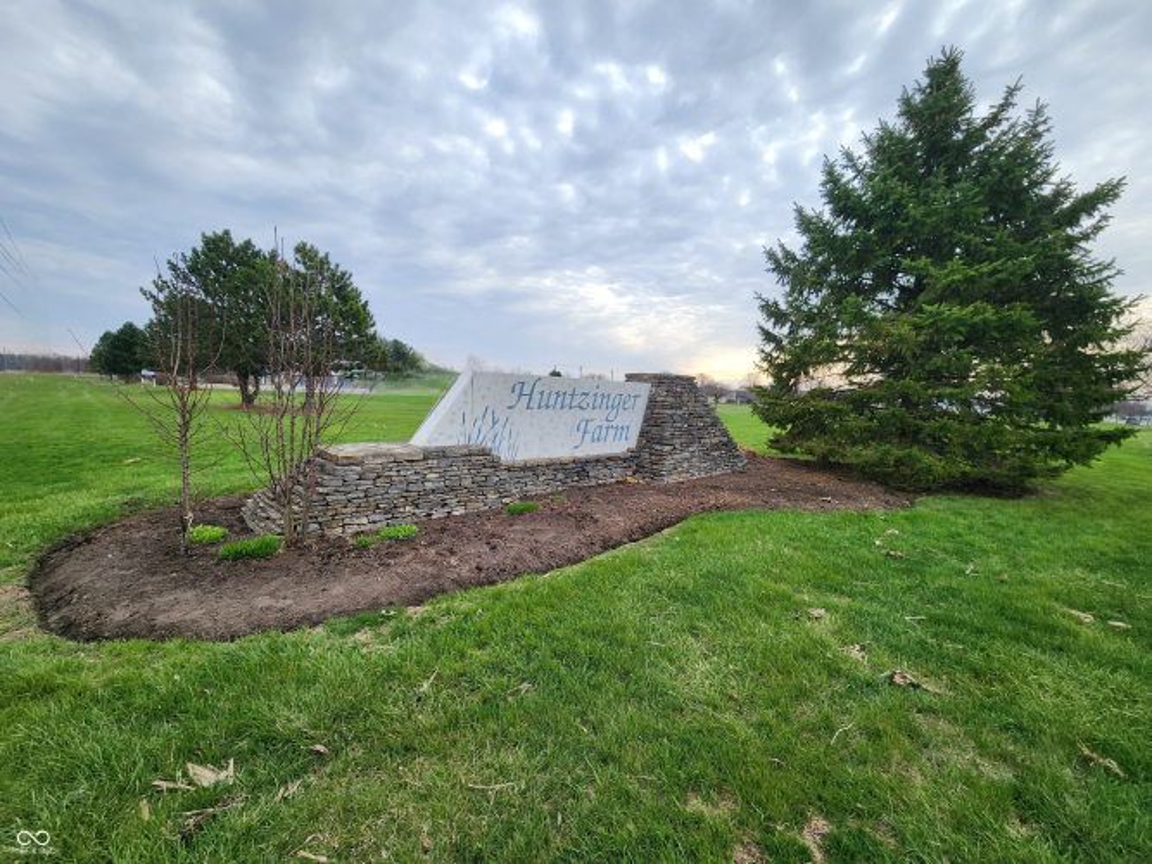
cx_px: 576
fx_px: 433
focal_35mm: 13
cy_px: 432
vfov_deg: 89.9
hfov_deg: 106.2
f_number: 2.2
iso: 50
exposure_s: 1/1000
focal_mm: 2.2
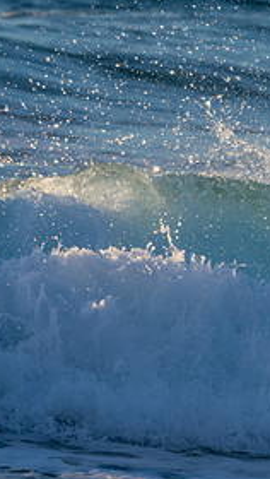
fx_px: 14462
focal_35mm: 1139
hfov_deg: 1.1
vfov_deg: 1.9
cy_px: 165
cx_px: 475
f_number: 5.6
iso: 450
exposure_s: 1/1250
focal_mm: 350
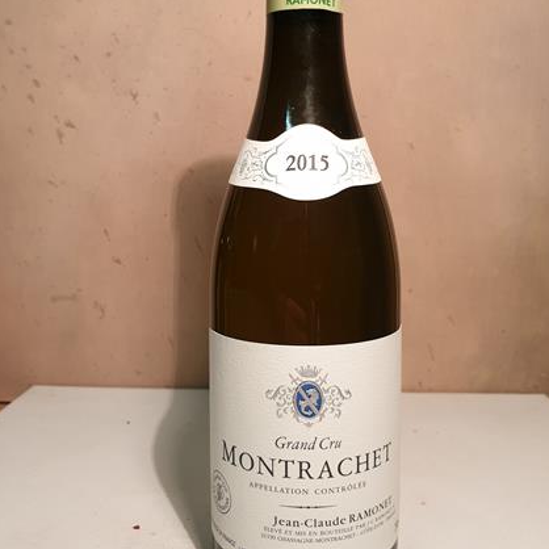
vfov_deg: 49.6
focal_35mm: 33
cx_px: 269
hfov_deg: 49.7
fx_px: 592
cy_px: 240
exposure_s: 1/50
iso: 100
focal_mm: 4.3
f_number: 2.4
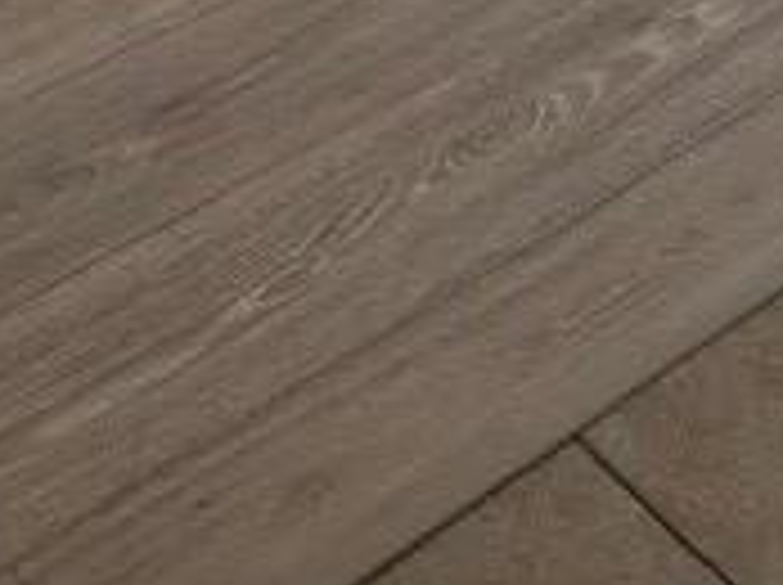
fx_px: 2327
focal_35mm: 103
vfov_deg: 12.6
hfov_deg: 19.0
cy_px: -590
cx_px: 522
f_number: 1.8
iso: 25
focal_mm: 4
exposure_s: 1/40
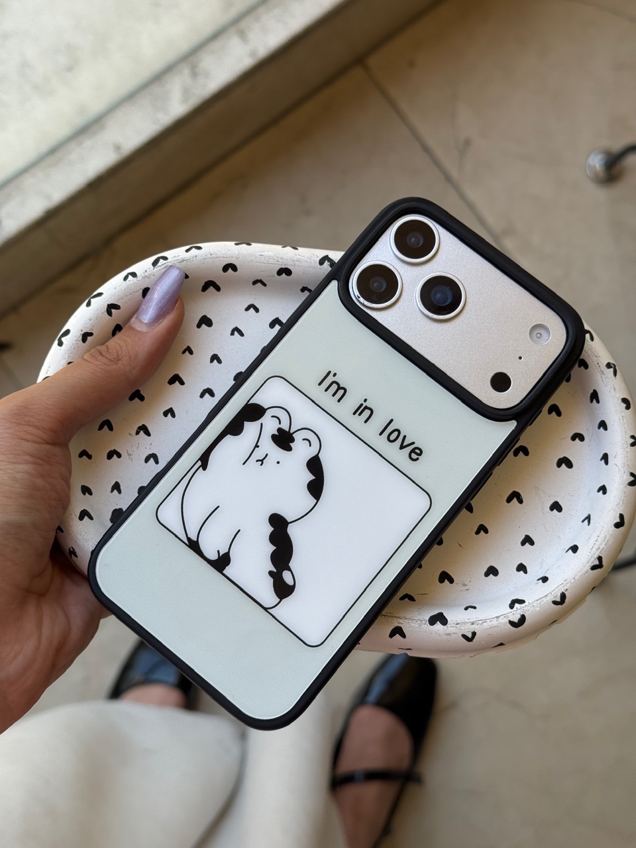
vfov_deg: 39.7
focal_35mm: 48
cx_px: 318
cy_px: 424
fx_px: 1176
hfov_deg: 30.3
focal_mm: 6.76
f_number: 1.78
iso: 80
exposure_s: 1/390
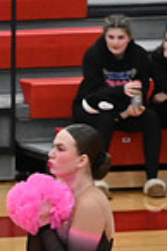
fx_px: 4366
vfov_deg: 3.3
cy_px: 298
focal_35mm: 626
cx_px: -329
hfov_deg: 2.2
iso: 8000
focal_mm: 105
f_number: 4
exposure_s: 1/400
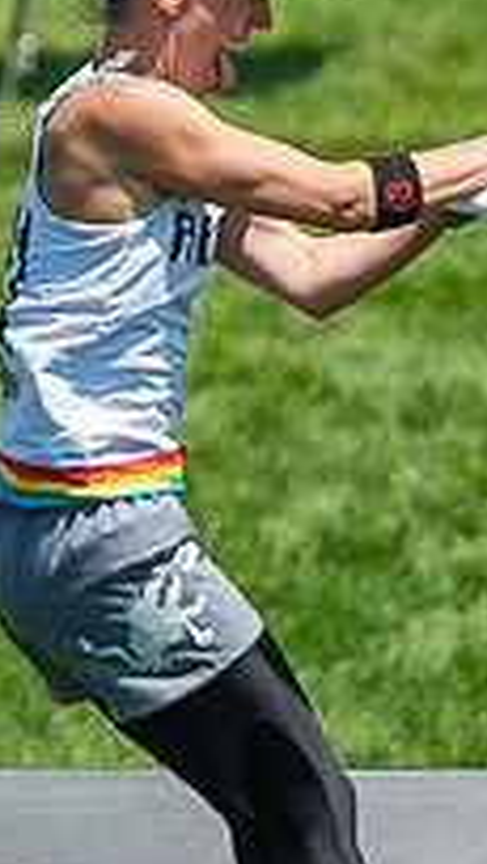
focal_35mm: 1101
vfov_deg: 2.0
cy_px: 512
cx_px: -104
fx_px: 25234
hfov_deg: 1.1
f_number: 2.8
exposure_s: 1/4000
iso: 200
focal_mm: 175
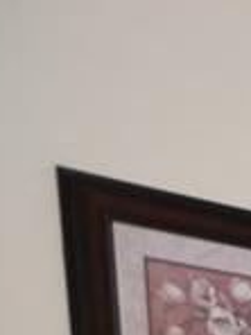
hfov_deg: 8.0
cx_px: 981
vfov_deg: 13.2
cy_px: 750
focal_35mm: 120
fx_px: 1160
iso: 200
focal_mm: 18
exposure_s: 1/100
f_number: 3.5
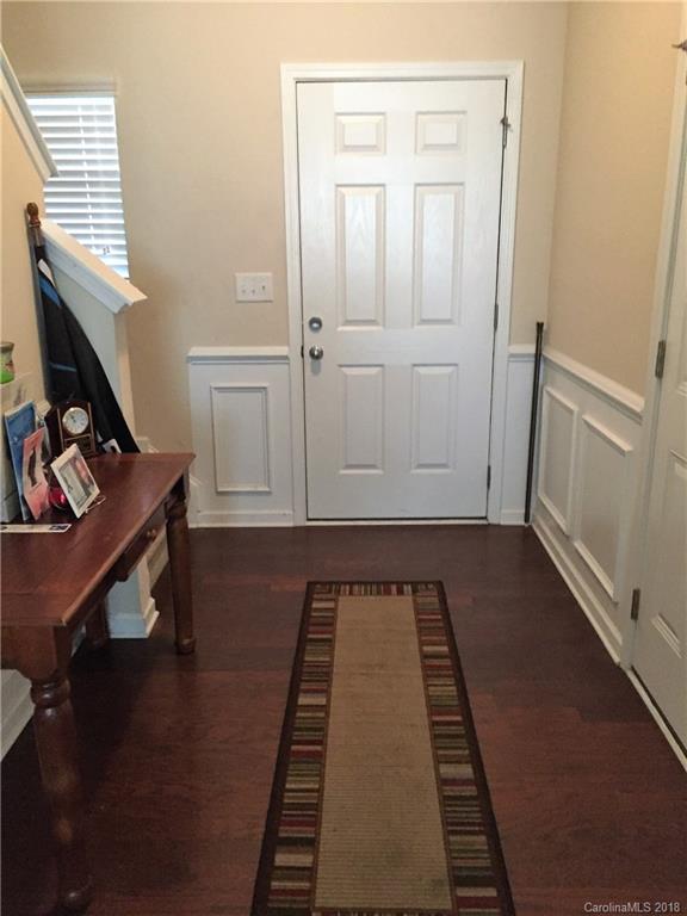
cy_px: 458
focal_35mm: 29
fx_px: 767
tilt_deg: -15.8
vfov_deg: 61.7
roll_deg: +1.2
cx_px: 344
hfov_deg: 48.2
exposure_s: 1/15
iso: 250
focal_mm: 4.15
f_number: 2.2
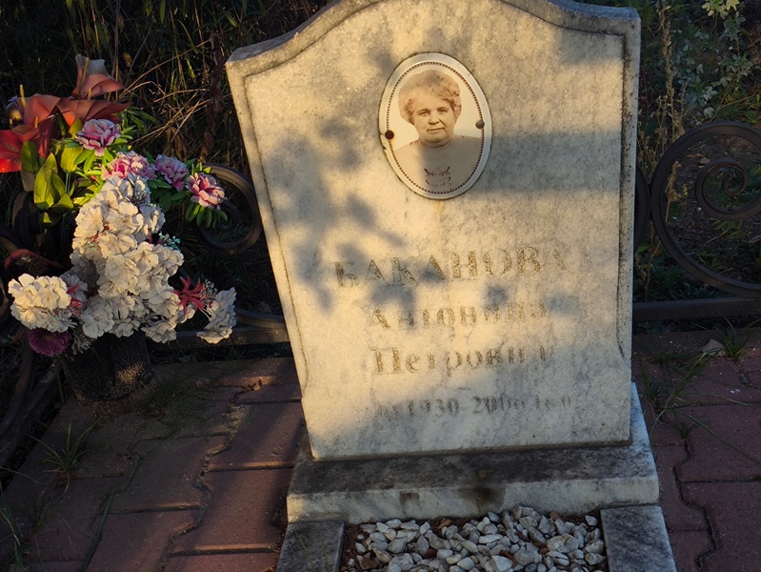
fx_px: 1100
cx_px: 380
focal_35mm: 50
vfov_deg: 29.1
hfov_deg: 38.2
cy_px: 286
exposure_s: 1/334
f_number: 1.7
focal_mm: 4.71
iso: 50
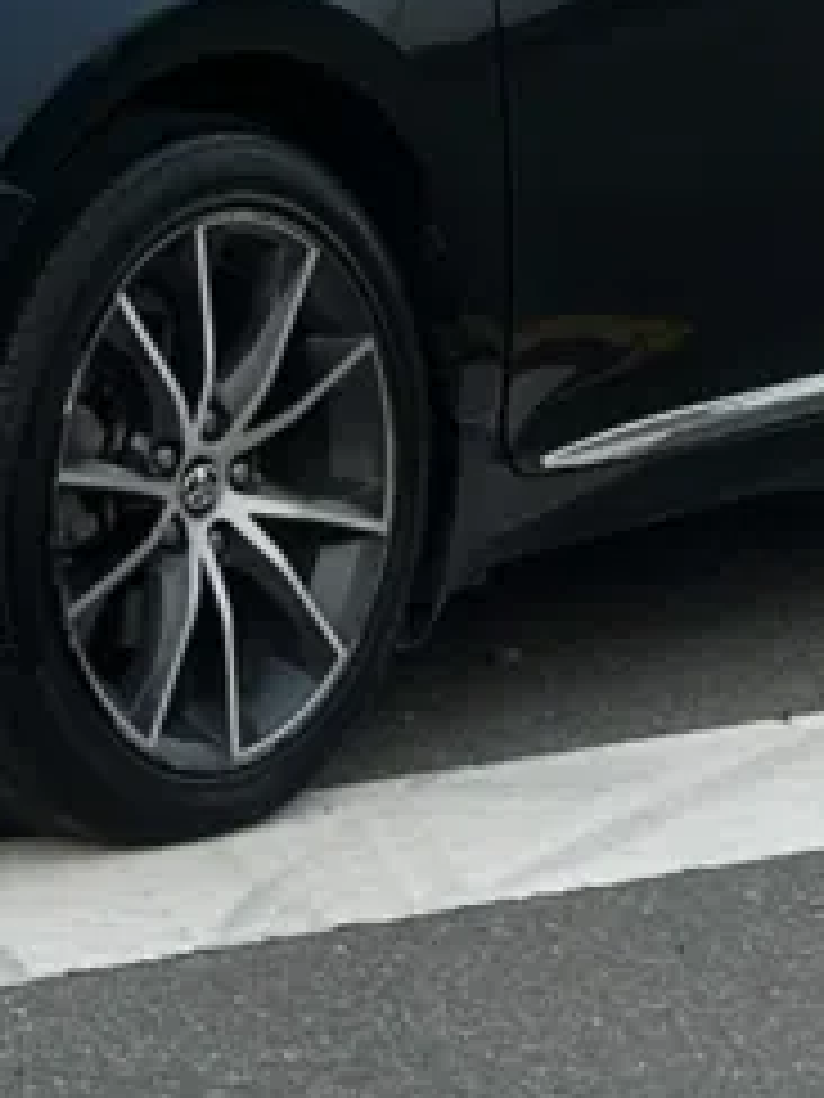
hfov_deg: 5.5
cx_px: 126
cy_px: -970
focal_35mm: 269
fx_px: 8538
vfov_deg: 7.1
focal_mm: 6.86
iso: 80
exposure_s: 1/193
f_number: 1.78
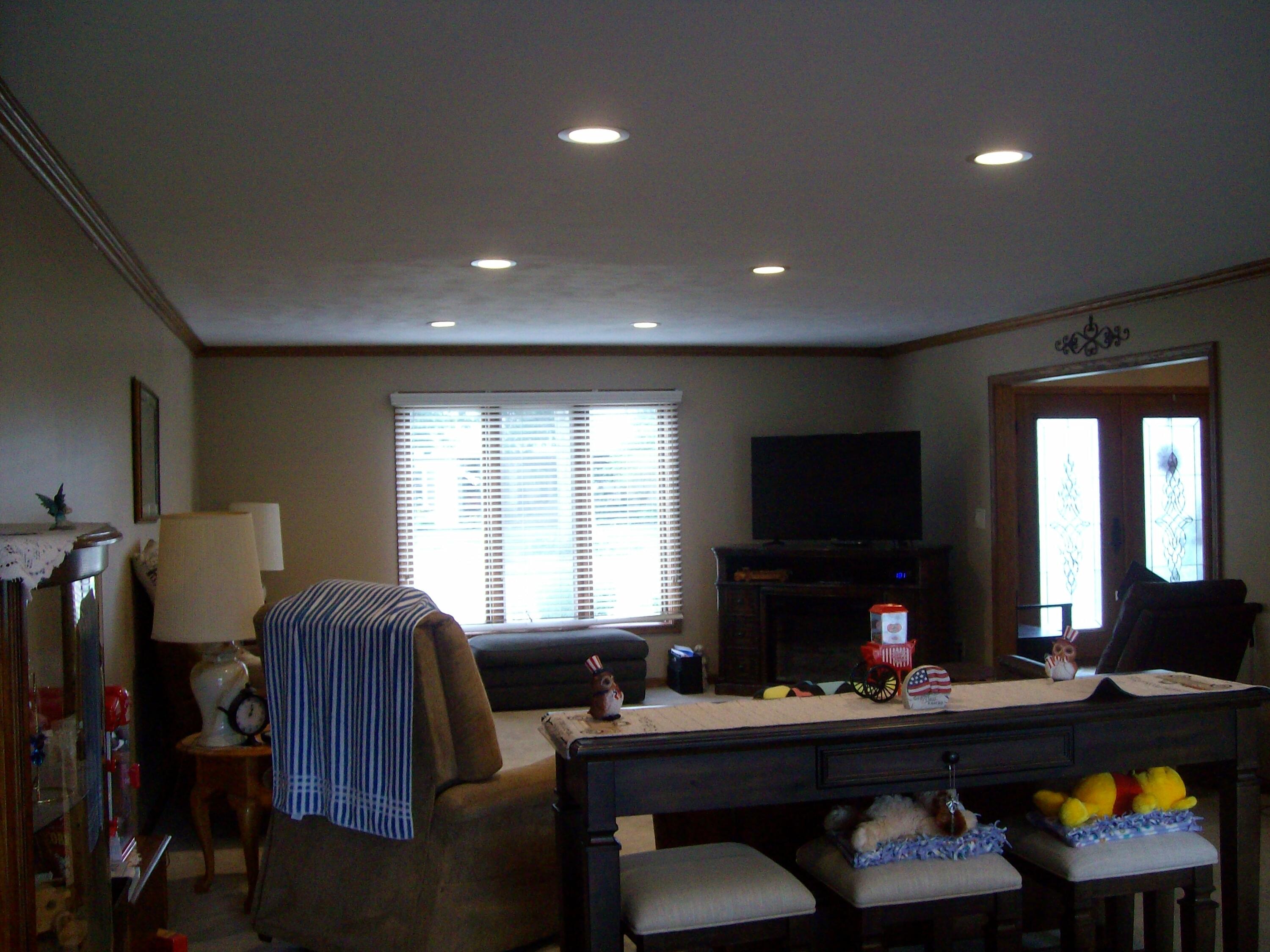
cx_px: 635
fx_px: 1284
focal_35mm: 35
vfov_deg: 40.7
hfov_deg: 52.6
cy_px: 476
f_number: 2.8
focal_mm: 5.8
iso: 200
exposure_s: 1/40
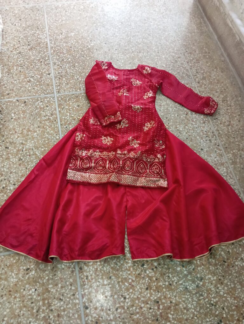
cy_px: 162
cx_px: 122
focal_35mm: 28
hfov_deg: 49.9
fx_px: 262
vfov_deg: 63.4
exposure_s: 1/33.3
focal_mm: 4.22
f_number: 1.8
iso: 828
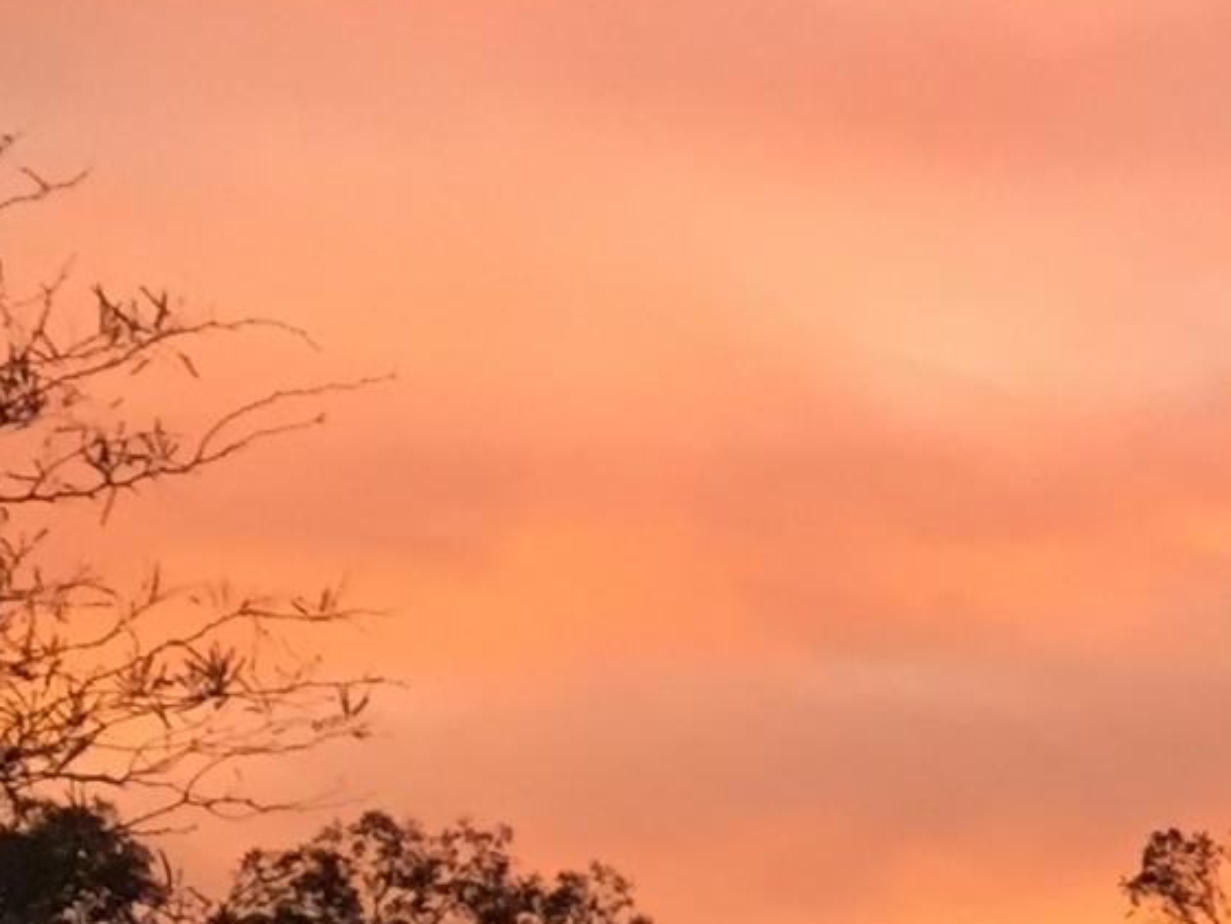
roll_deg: -0.1
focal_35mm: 155
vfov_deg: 9.6
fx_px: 5513
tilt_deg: +9.3
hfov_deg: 10.5
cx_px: 3212
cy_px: 582
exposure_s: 1/30
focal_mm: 4.15
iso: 40
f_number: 2.2
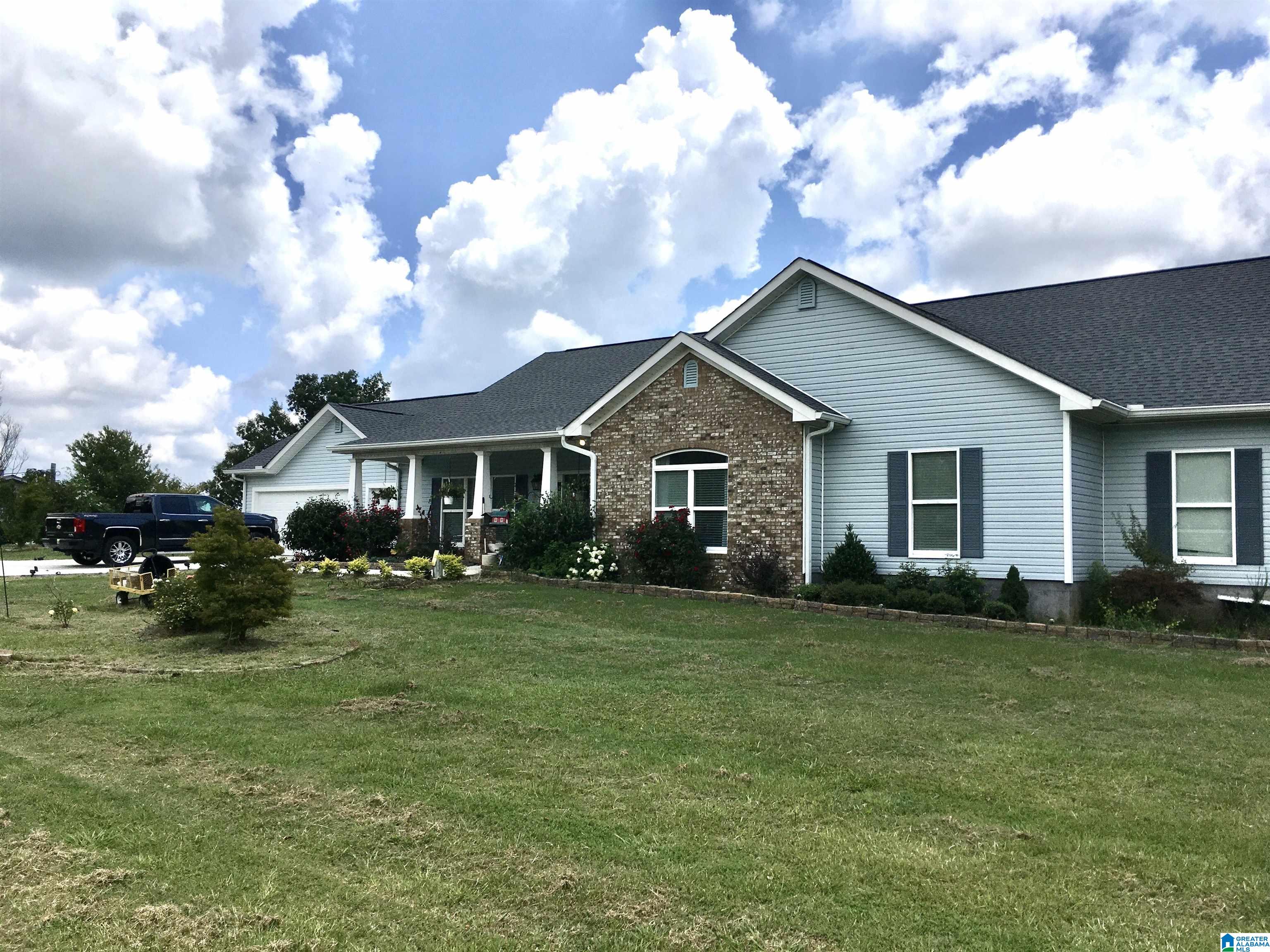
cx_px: 635
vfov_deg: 48.2
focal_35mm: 29
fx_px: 1064
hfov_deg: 61.7
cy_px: 476
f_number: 2.2
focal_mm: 4.15
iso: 25
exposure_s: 1/2481
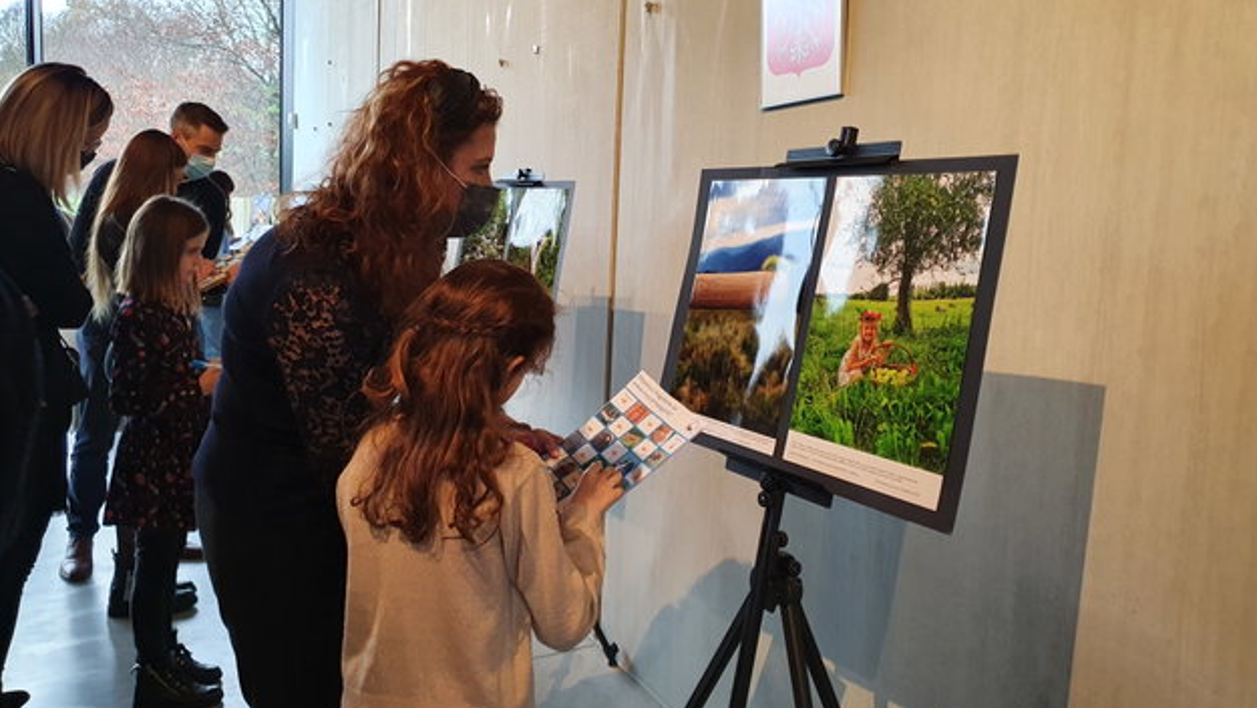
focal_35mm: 29
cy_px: 334
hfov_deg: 66.1
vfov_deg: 40.2
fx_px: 967
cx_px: 627
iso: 160
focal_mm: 4.32
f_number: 1.5
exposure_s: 1/100
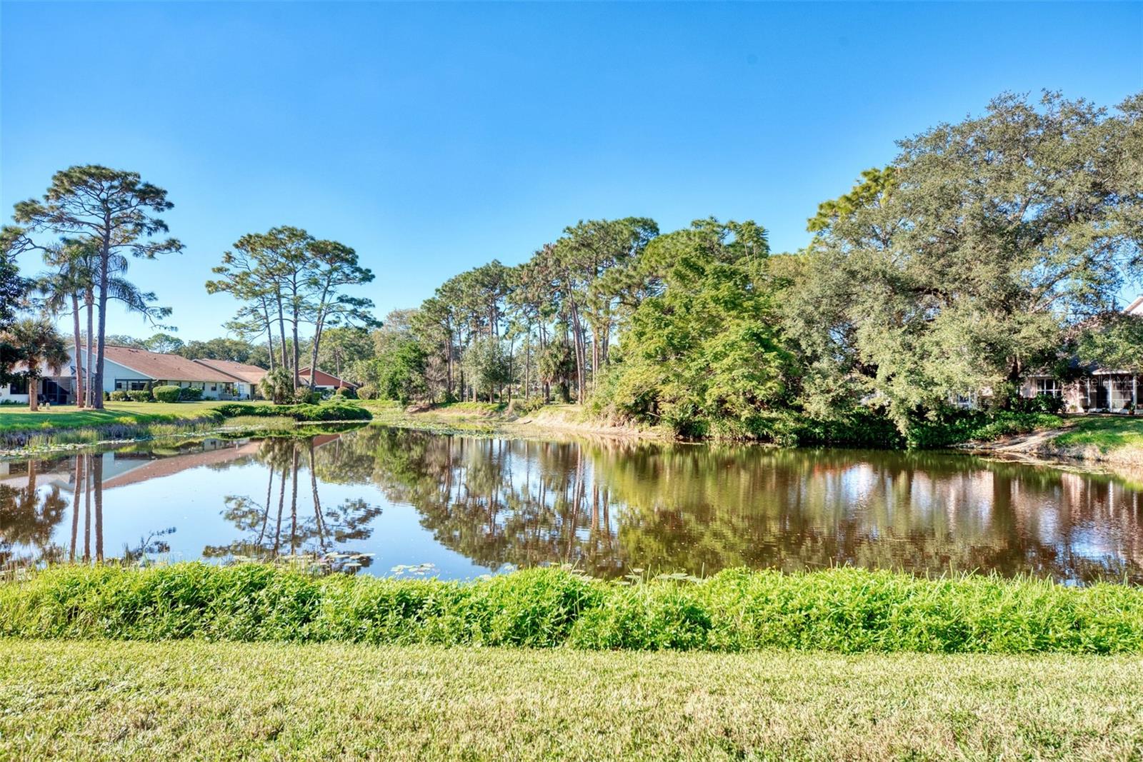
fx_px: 699
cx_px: 572
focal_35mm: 22
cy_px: 381
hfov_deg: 78.6
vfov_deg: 57.2
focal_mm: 22
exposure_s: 1/200
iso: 400
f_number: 7.1
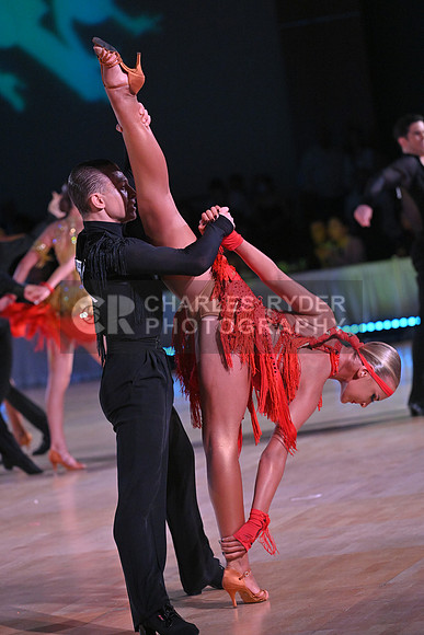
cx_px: 212
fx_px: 2913
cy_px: 318
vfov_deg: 12.4
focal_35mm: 165
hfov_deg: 8.3
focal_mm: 165
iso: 4000
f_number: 5
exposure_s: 1/500
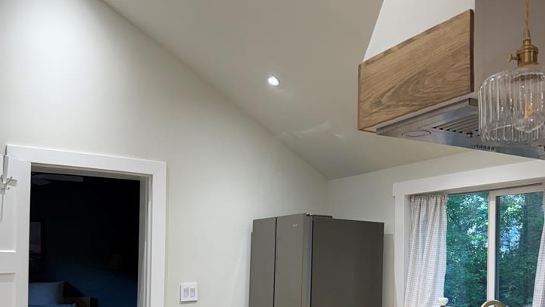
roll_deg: -0.9
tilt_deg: -0.5
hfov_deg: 54.0
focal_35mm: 37
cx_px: 285
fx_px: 535
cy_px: 254
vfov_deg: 31.0
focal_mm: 6.76
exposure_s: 1/120
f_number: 1.78
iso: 160
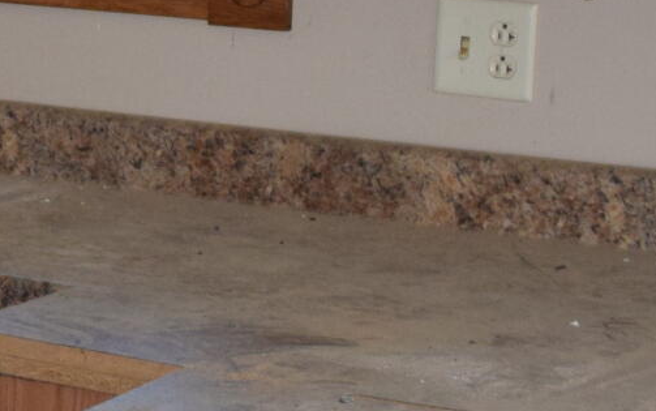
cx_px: -759
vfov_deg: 8.0
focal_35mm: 164
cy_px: -27
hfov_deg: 11.2
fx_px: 2934
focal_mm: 18
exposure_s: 1/100
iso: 800
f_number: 5
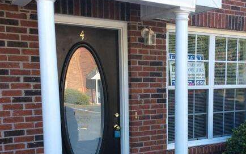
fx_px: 335
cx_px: 150
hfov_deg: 40.1
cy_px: 121
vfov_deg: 25.4
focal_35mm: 50
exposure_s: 1/157
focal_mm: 3.3
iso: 32
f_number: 2.4
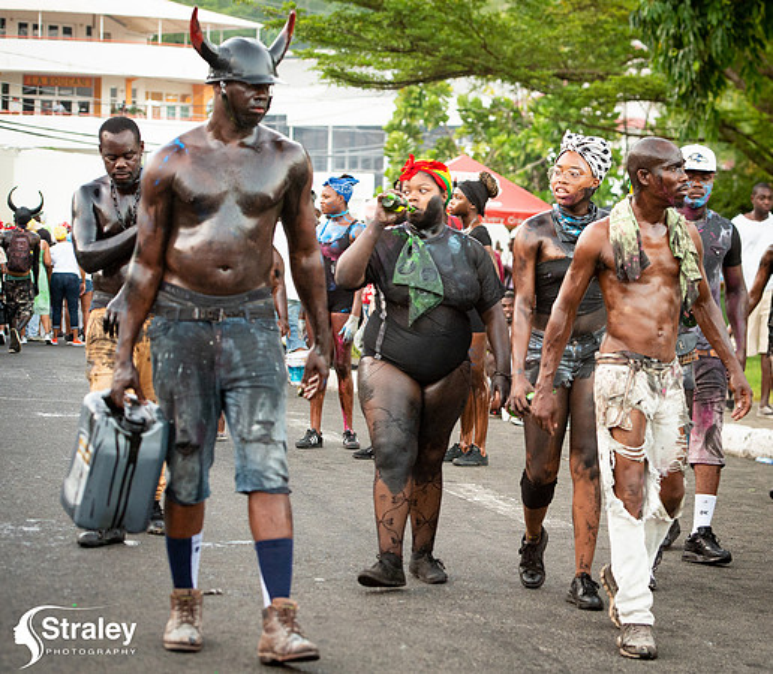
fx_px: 2779
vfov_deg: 13.8
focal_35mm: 117
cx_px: 559
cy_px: 316
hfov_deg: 15.8
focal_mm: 85
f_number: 5
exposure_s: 1/160
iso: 5000
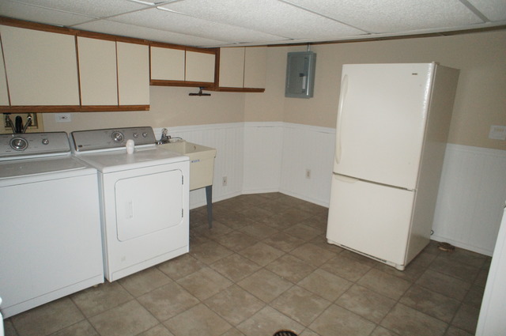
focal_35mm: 24
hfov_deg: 73.8
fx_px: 337
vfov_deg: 53.0
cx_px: 253
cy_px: 168
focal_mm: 16
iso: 1600
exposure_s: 1/160
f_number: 2.8
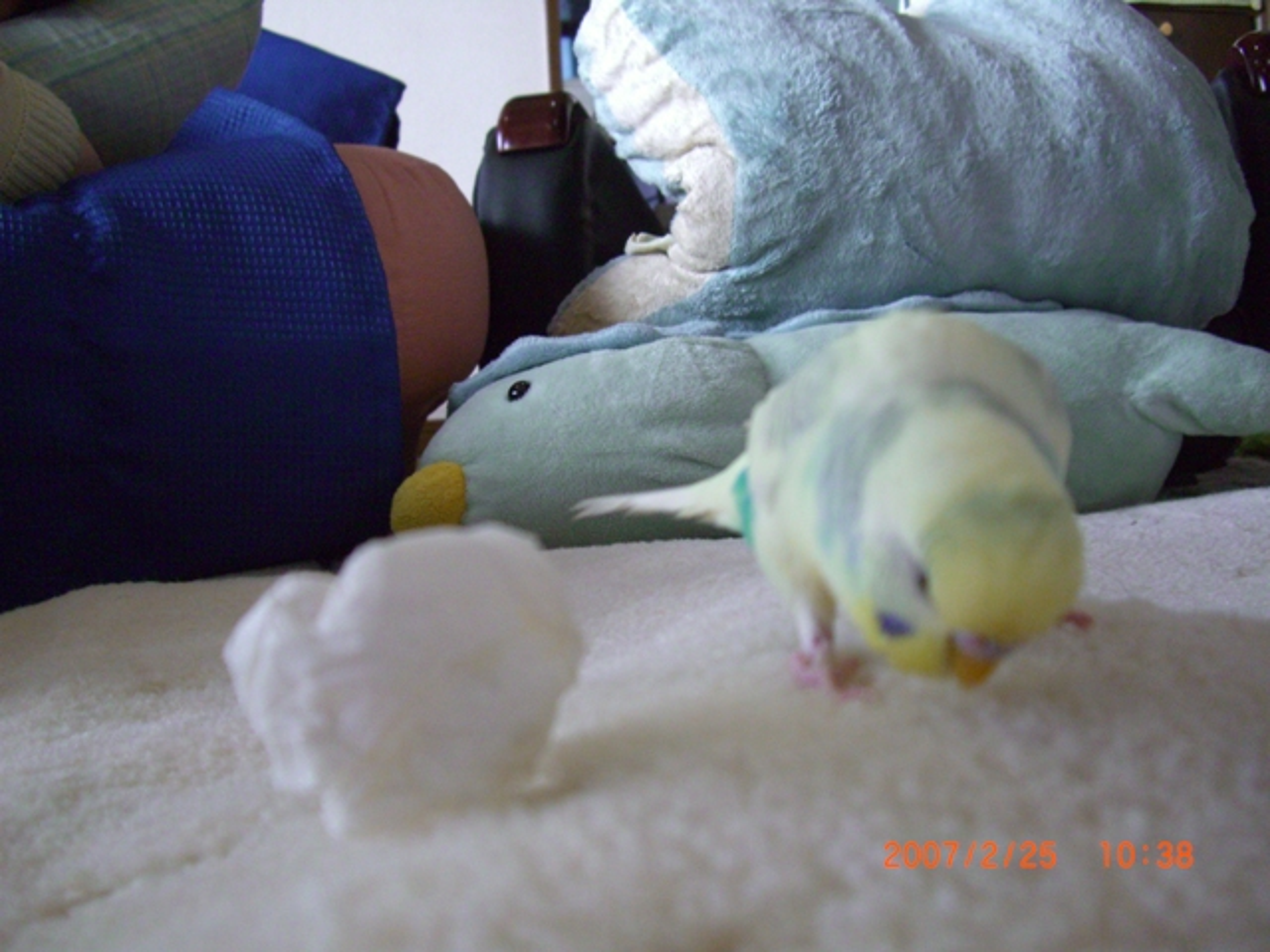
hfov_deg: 49.0
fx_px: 1394
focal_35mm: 38
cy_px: 476
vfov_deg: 37.7
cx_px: 635
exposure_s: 1/100
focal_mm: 7.9
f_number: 2.8
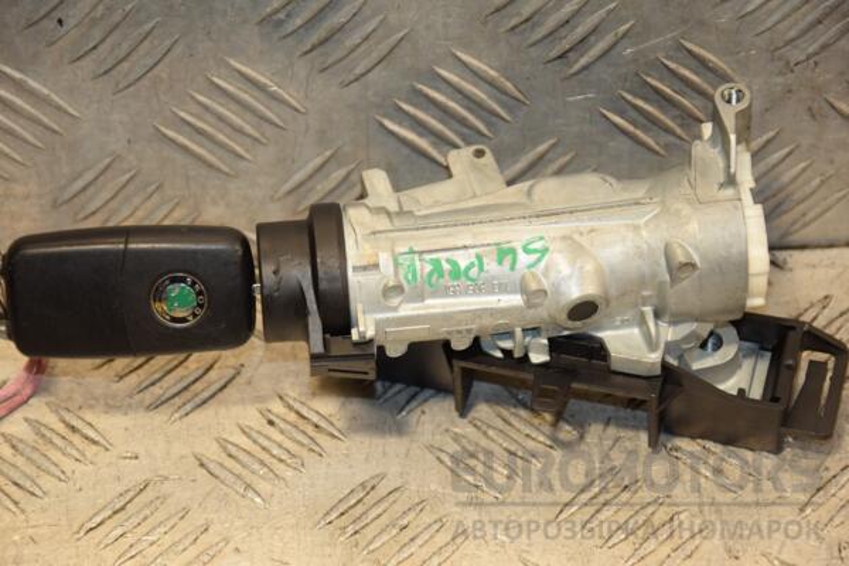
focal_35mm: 135
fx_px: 3184
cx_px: 424
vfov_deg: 10.2
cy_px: 283
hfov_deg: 15.2
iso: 800
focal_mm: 90
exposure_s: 1/200
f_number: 5.6
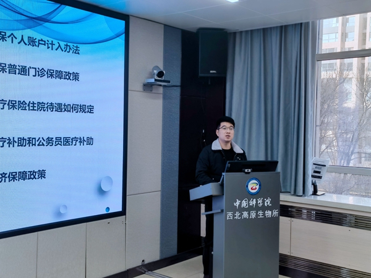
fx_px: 472
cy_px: 139
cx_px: 186
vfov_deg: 32.9
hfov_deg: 42.9
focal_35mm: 44
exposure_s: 1/239
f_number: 1.9
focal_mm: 6.67
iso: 50
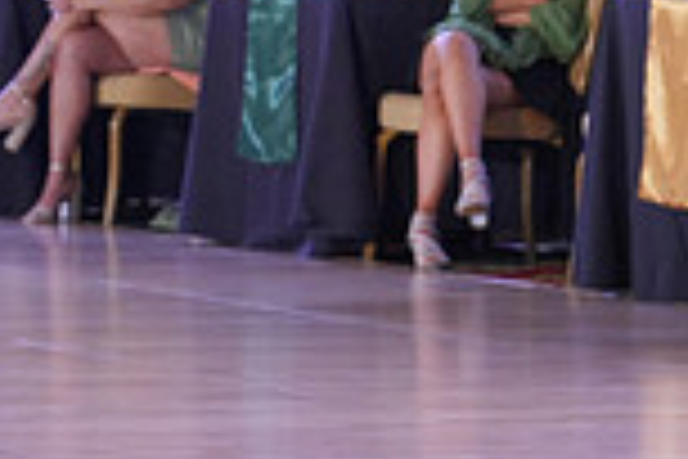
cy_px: -200
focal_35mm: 284
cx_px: -504
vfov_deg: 4.8
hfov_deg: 7.1
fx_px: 5427
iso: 2000
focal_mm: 75
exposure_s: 1/500
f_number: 4
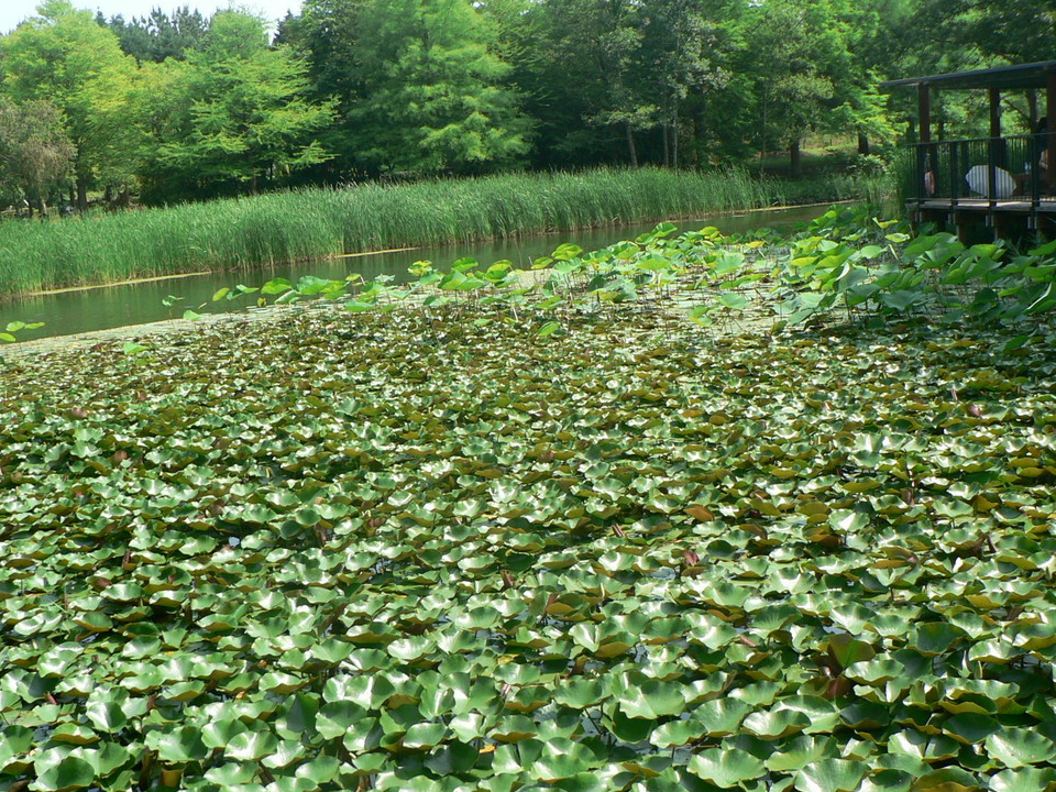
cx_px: 456
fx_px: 1373
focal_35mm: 45
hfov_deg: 42.0
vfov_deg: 32.1
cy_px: 471
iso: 80
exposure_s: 1/250
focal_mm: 6
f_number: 4
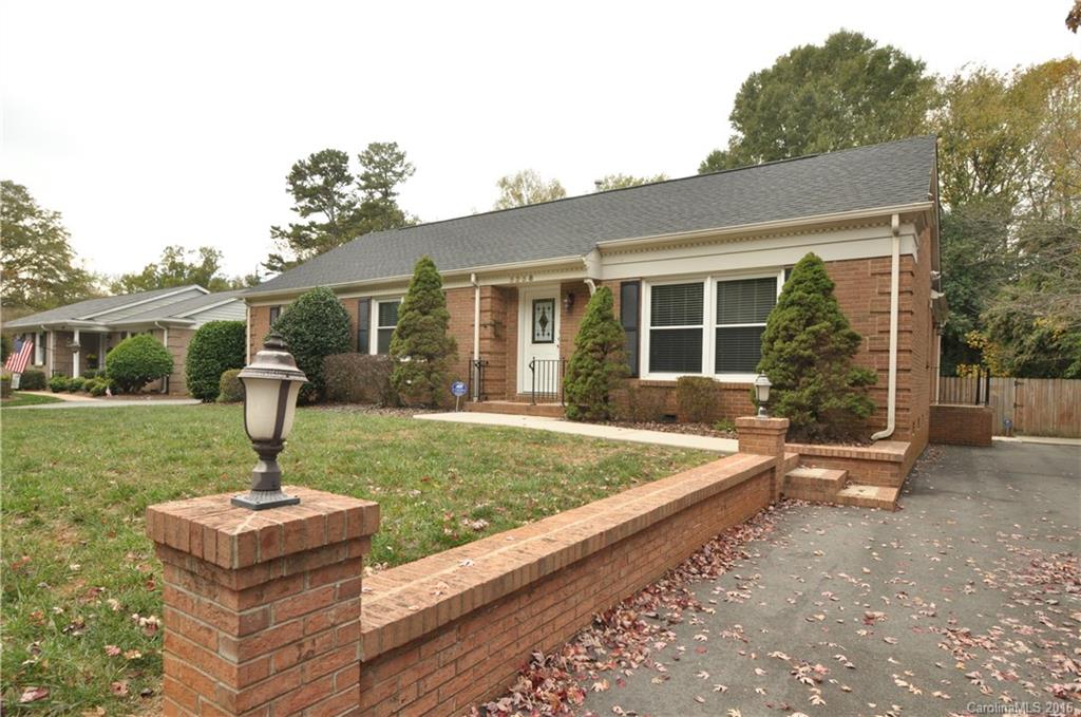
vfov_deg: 59.3
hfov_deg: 81.3
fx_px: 629
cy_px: 358
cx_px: 540
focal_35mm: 21
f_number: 8
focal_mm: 14
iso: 1000
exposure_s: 1/400
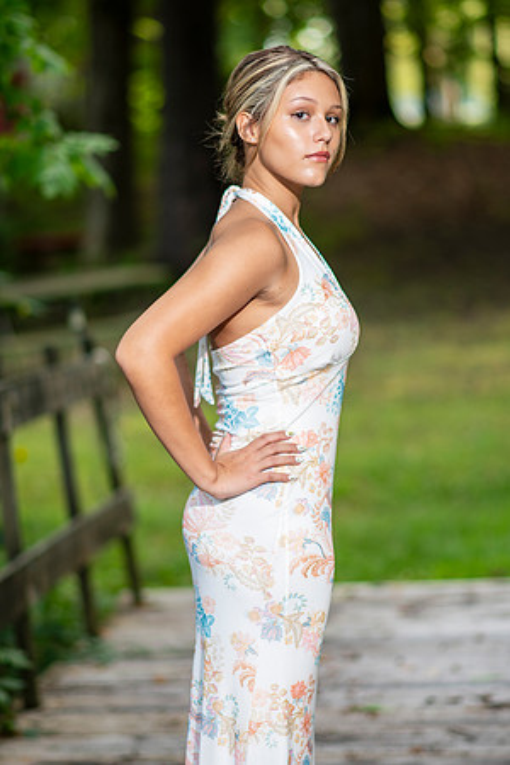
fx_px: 2699
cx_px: 255
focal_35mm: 127
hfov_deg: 10.8
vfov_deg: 16.1
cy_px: 382
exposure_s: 1/125
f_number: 2
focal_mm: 85
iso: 100
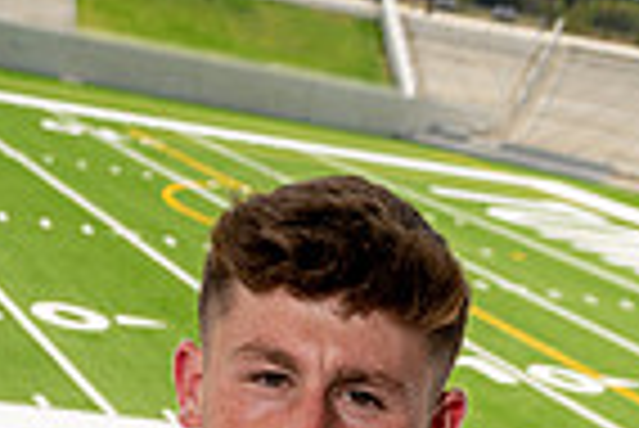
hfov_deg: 17.4
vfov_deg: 10.3
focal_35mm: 117
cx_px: 230
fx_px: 2079
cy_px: 1009
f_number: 6.3
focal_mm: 37
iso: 100
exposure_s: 1/250
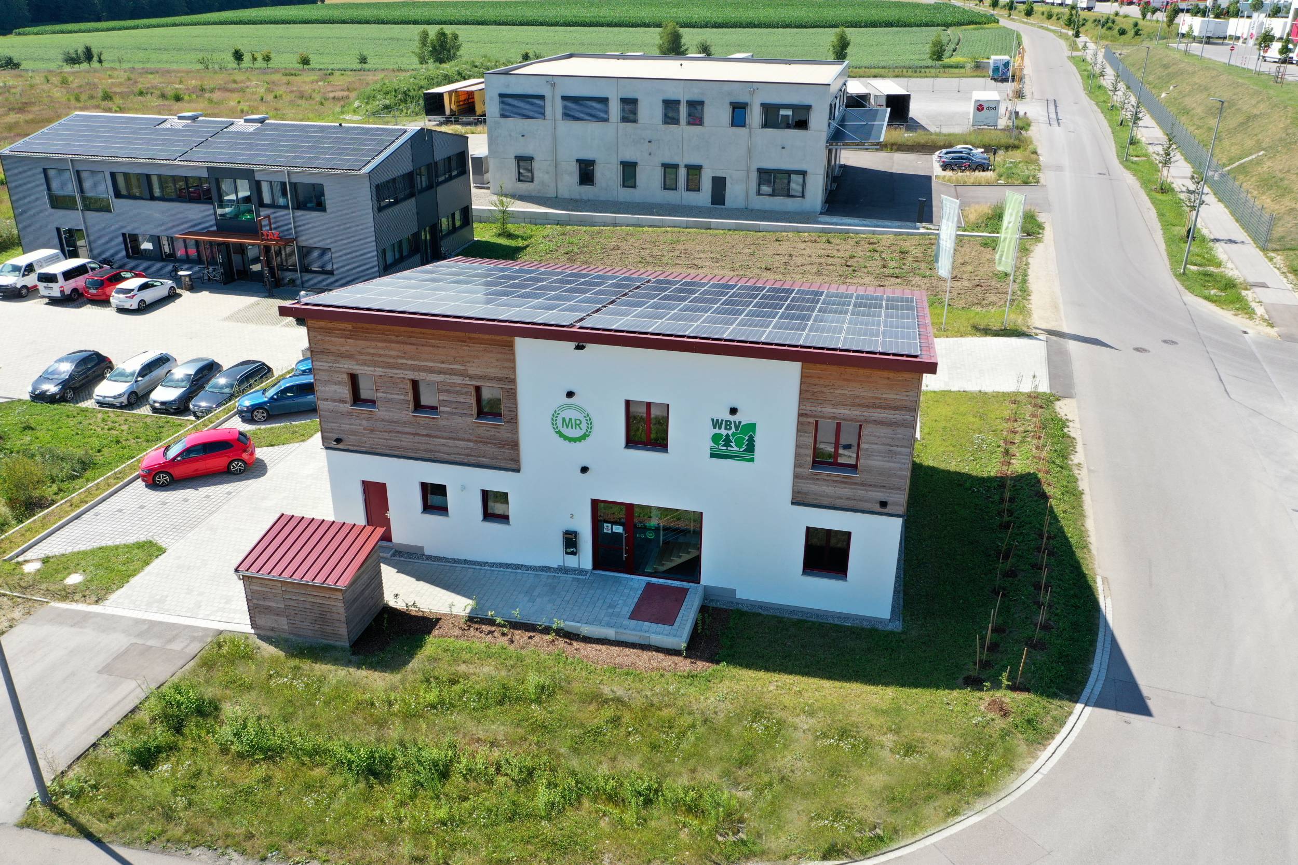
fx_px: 1010
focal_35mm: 28
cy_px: 432
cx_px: 649
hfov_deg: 65.5
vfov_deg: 46.4
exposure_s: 1/320
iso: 100
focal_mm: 10.26
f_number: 5
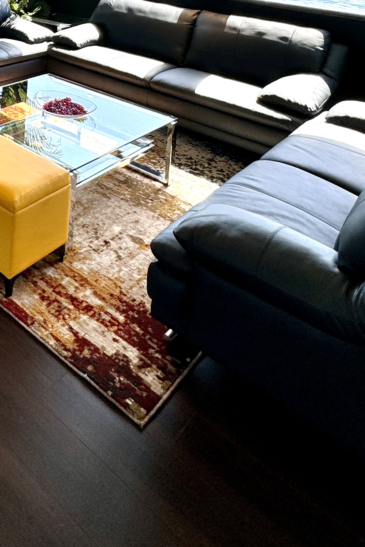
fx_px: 517
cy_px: -54
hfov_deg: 35.2
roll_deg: -1.2
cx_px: 1
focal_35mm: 34
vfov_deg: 43.3
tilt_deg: -4.4
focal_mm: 2.22
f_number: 2.2
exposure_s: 1/120
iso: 64
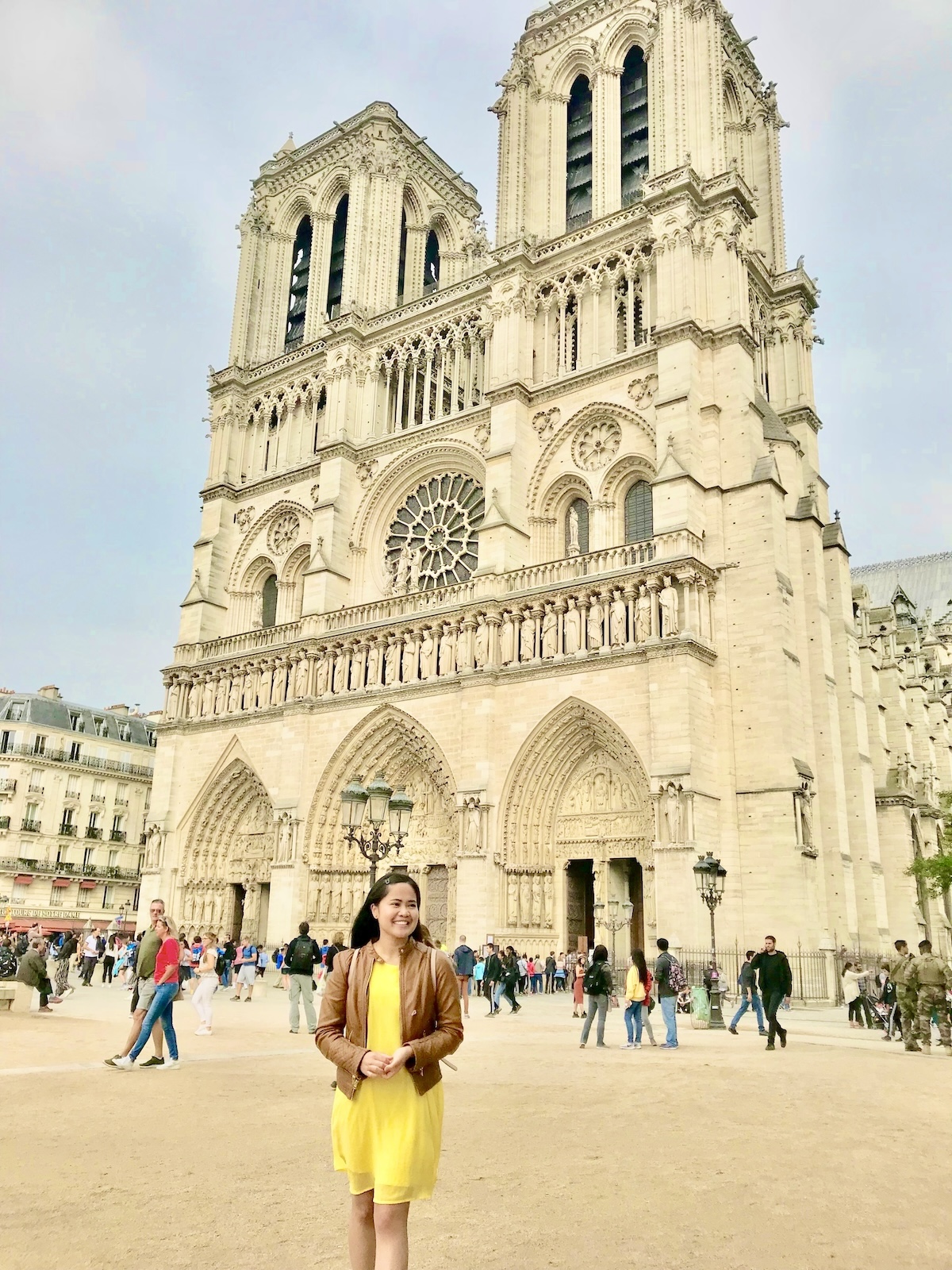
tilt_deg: +16.6
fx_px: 1027
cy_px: 635
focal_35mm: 28
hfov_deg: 49.7
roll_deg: -3.5
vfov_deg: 63.4
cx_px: 476
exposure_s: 1/2907
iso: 20
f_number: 1.8
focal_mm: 3.99
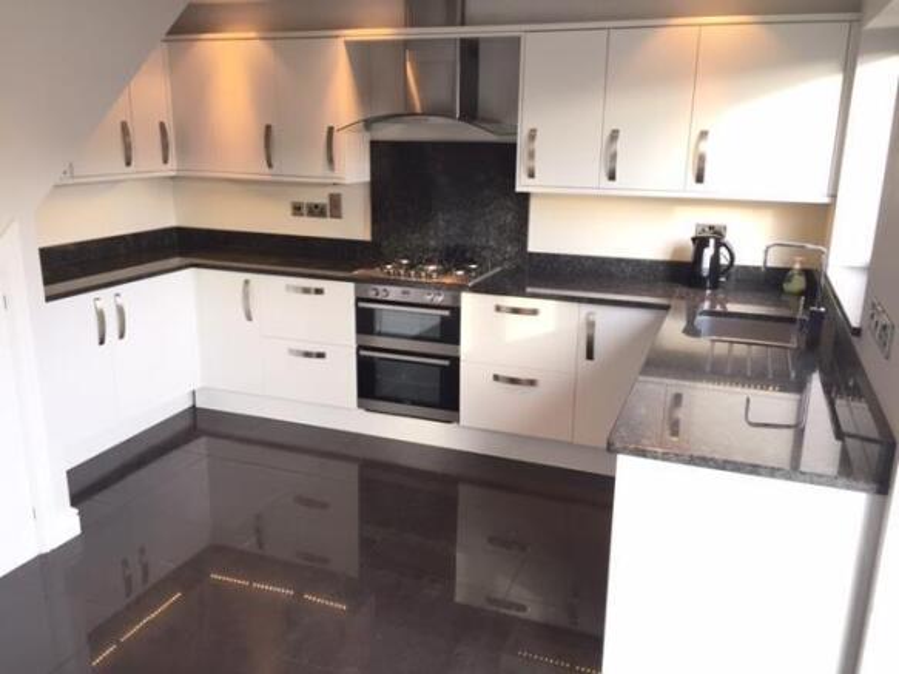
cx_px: 450
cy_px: 337
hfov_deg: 61.7
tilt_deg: -15.3
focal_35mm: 29
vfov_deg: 48.2
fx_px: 753
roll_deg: +0.0
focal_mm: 4.15
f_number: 2.2
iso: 50
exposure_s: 1/33
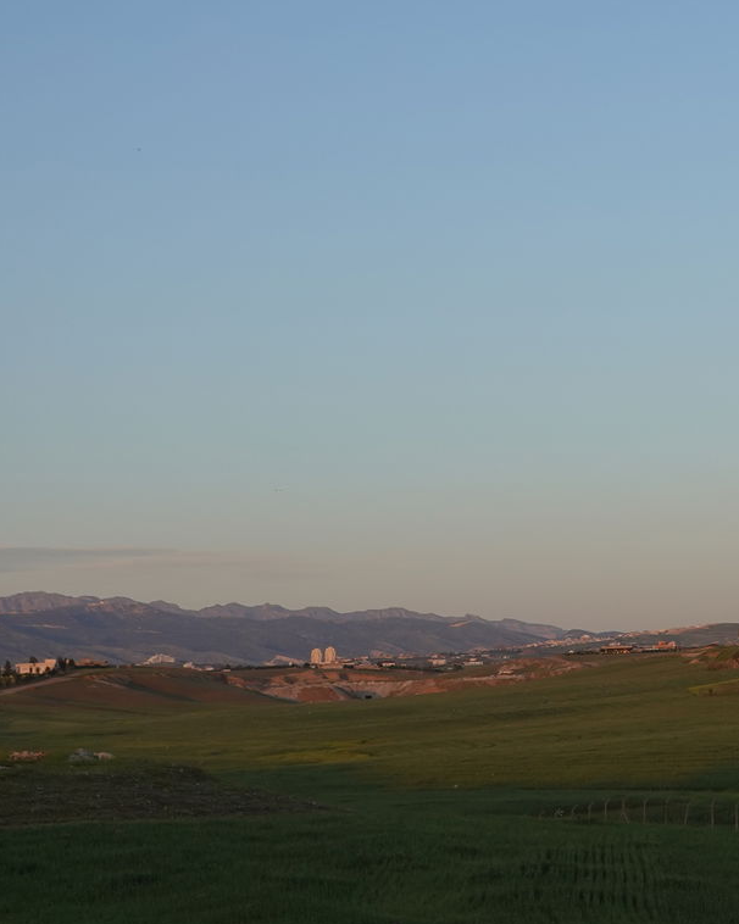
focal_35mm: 107
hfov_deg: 13.8
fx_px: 2926
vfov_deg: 17.9
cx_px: 972
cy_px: 395
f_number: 4
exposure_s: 1/320
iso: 100
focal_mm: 16.54
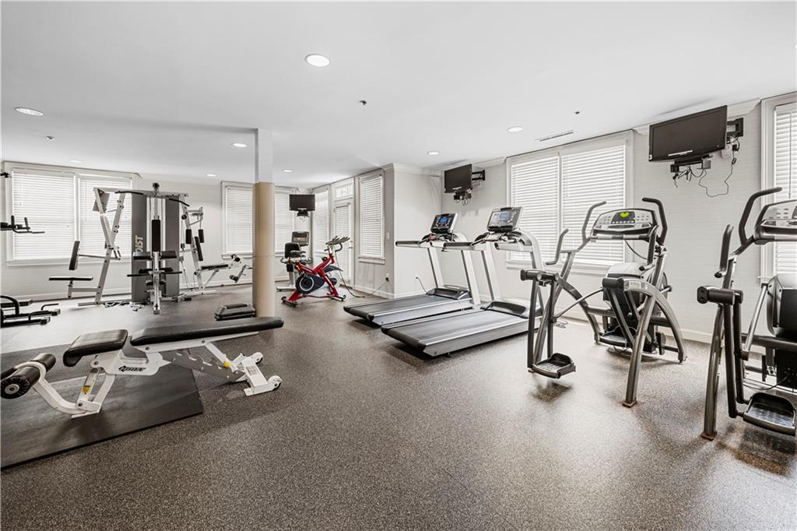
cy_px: 266
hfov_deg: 104.3
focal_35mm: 14
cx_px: 398
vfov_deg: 81.2
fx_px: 310
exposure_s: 1/2.5
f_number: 8
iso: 640
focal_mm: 14
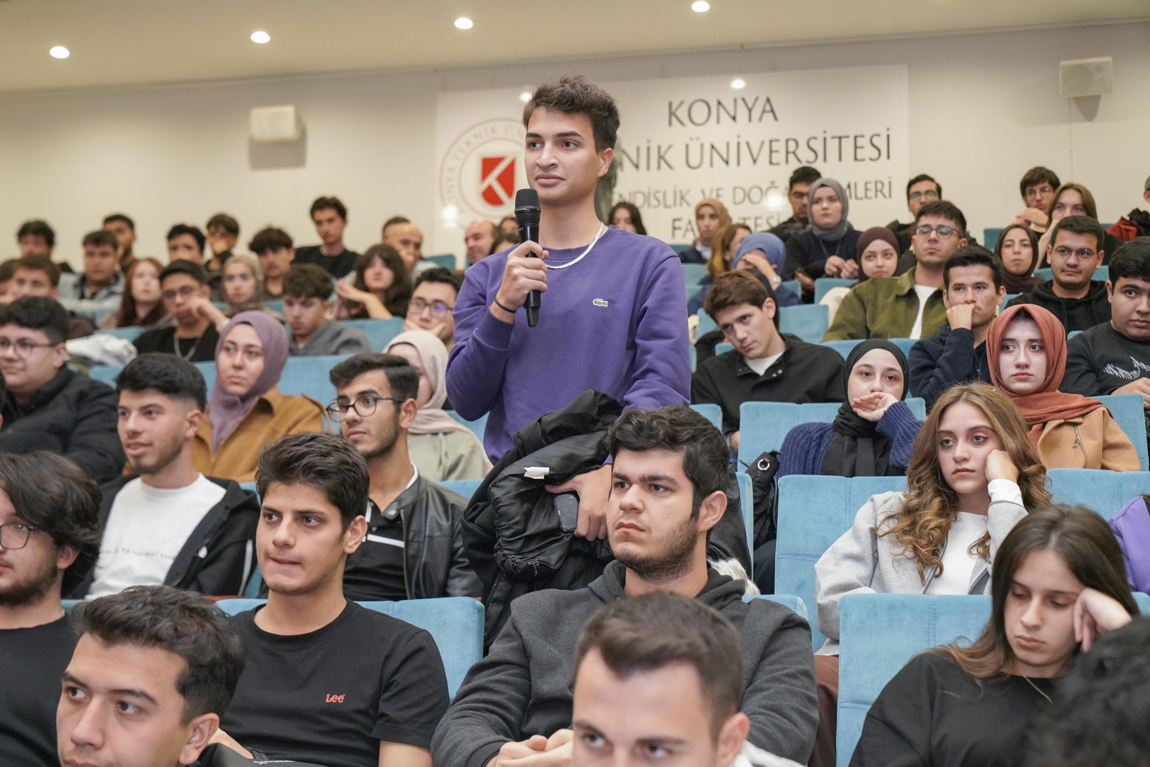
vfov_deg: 25.5
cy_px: 384
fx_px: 1693
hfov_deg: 37.5
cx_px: 575
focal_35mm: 53
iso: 6400
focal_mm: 53
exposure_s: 1/160
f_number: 4
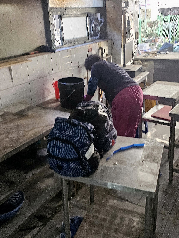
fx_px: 234
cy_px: 110
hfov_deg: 41.8
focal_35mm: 34
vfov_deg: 53.9
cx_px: 89
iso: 640
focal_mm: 6.3
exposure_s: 1/120
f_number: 1.7
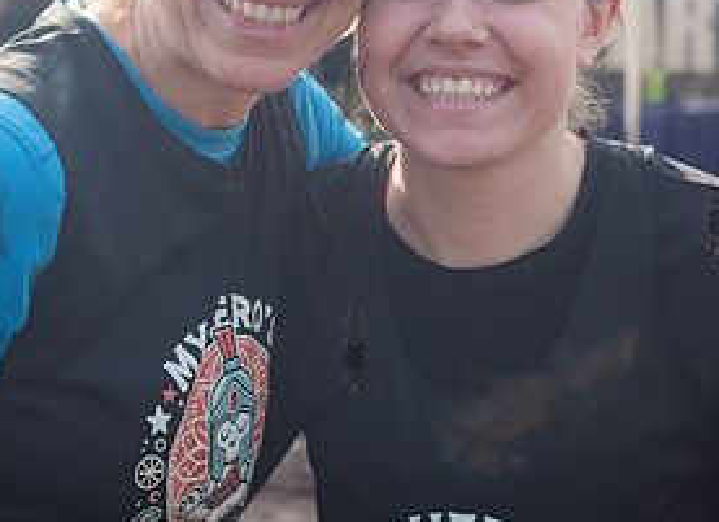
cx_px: 304
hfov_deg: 20.7
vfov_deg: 15.0
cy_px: 94
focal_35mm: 96
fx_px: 1971
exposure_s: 1/800
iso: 250
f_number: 4
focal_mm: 35
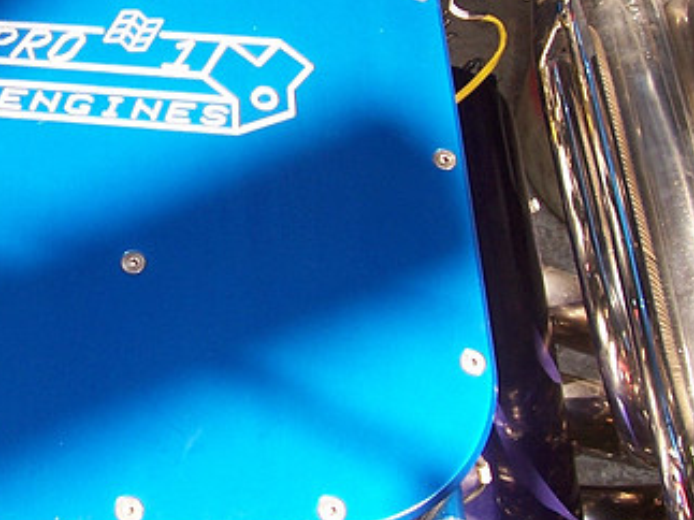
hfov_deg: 30.9
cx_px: 144
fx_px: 1223
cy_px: 175
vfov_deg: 23.9
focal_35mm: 61
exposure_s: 1/60
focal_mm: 5.6
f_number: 2.7
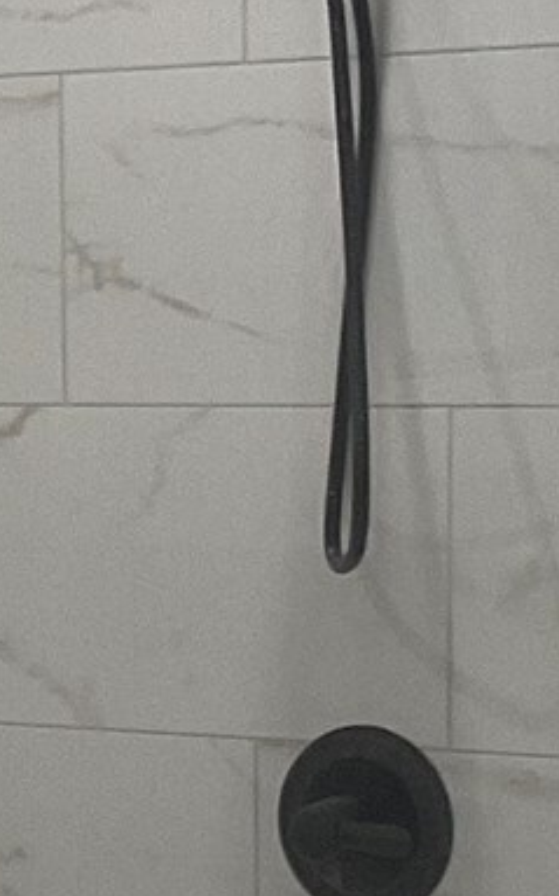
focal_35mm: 185
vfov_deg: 11.2
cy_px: 964
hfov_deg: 6.9
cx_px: -391
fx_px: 4515
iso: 50
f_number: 1.8
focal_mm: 3
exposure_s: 1/60
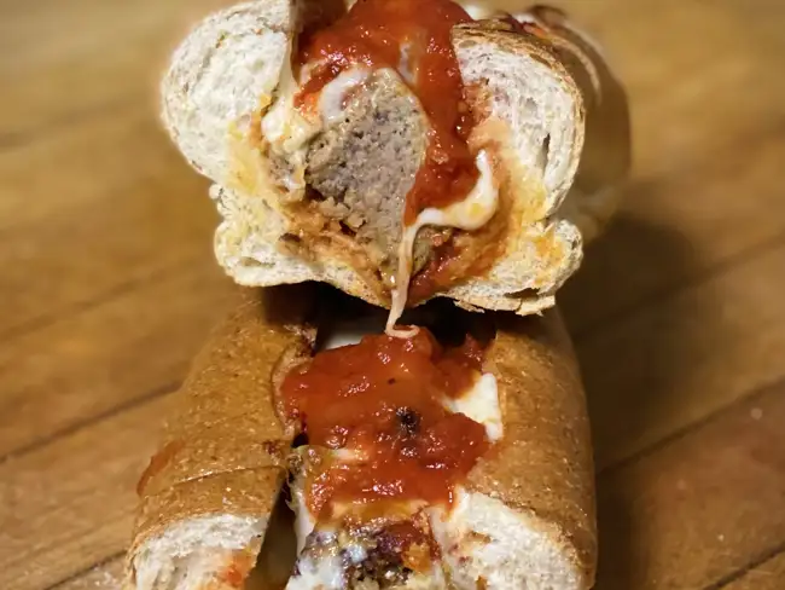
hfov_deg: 36.8
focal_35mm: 52
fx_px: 1180
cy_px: 295
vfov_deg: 28.1
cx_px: 392
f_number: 2
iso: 250
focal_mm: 6
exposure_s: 1/40
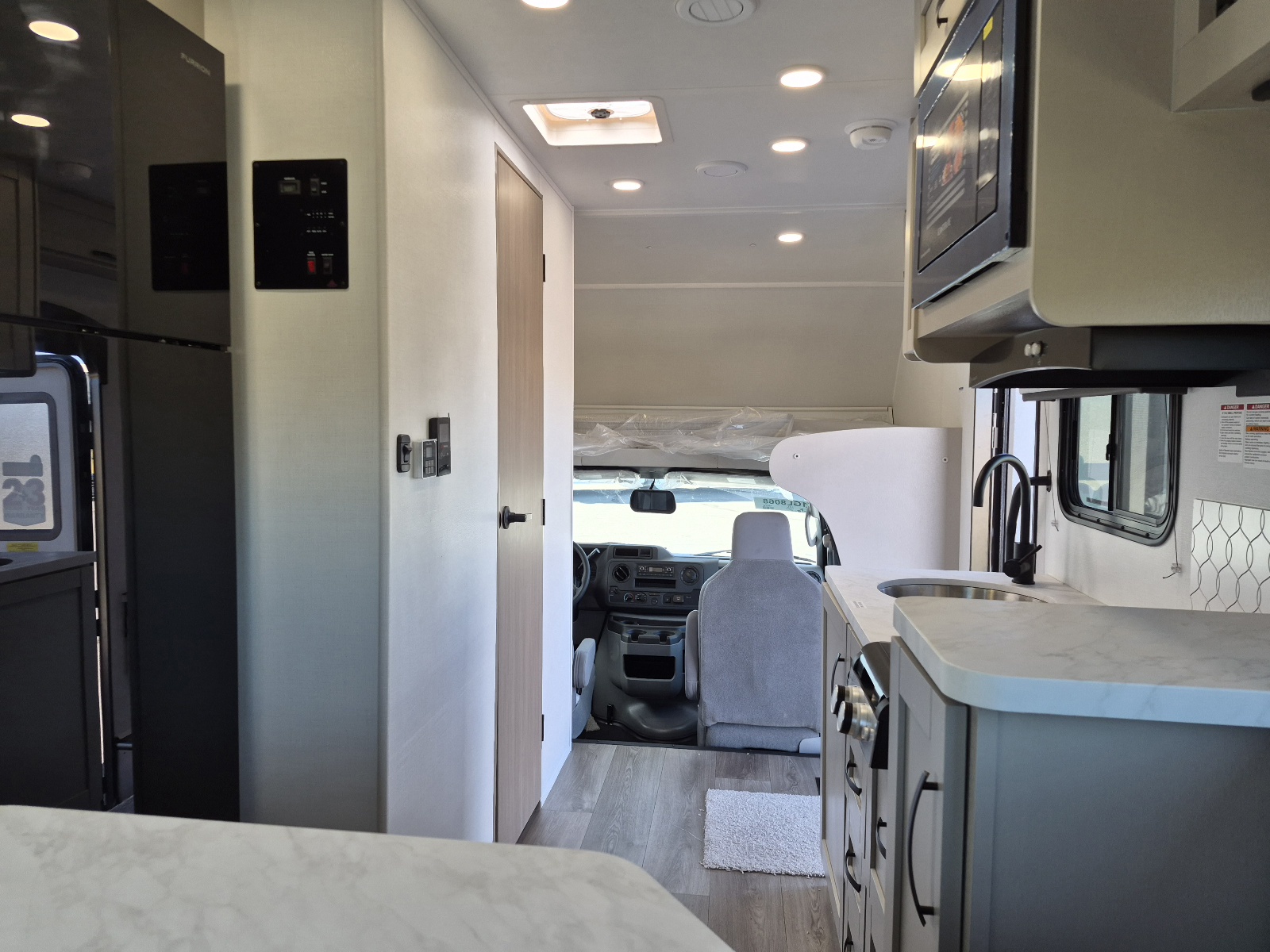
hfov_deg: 73.9
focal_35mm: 23
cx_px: 635
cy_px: 476
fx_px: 844
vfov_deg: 58.9
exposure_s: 1/182
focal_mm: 5.4
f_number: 1.8
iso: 80
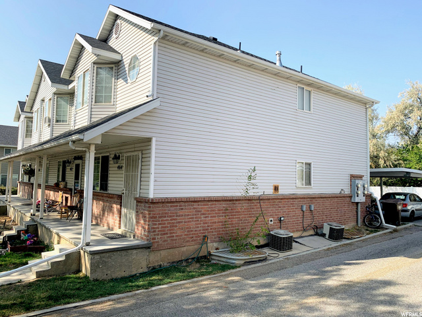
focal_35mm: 26
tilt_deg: +6.4
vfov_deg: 53.1
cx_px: 211
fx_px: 317
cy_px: 158
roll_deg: -0.5
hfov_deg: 67.3
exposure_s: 1/1779
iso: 25
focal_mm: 4.25
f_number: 1.8
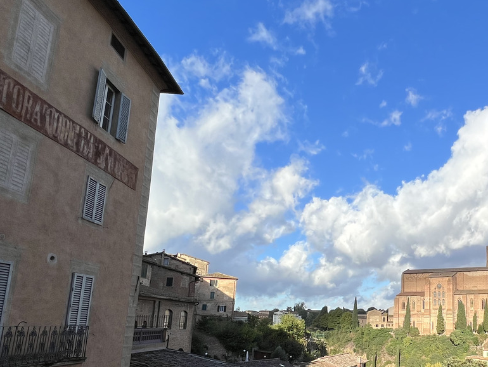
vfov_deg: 49.8
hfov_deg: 59.5
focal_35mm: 27
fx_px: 381
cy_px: 263
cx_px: 399
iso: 32
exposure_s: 1/2137
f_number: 1.8
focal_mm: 1.57
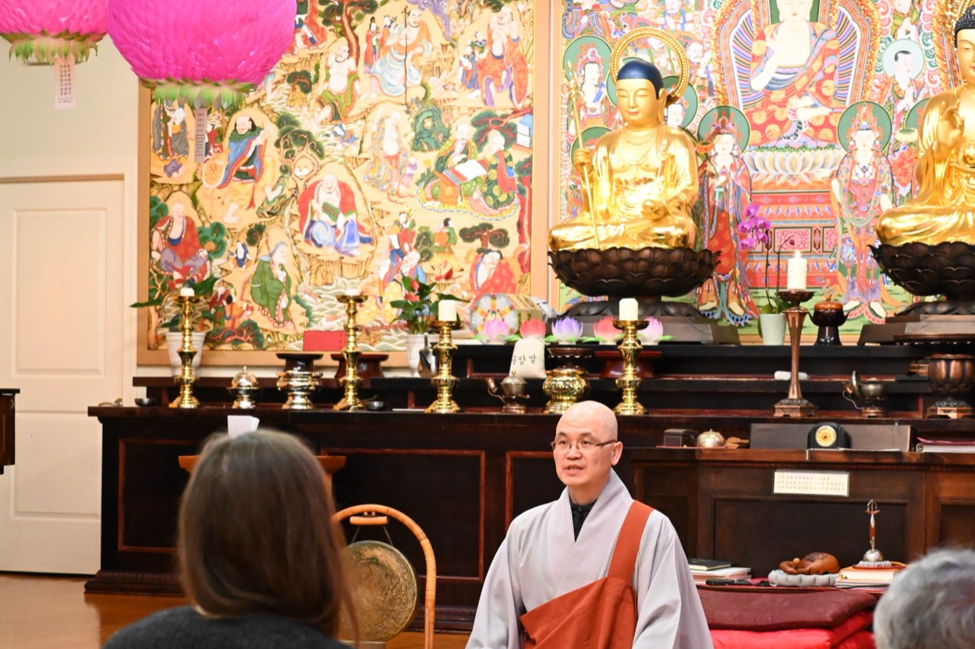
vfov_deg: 14.2
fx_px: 2599
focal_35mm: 96
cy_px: 383
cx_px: 569
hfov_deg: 21.2
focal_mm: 50
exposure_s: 1/60
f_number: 4.5
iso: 5600
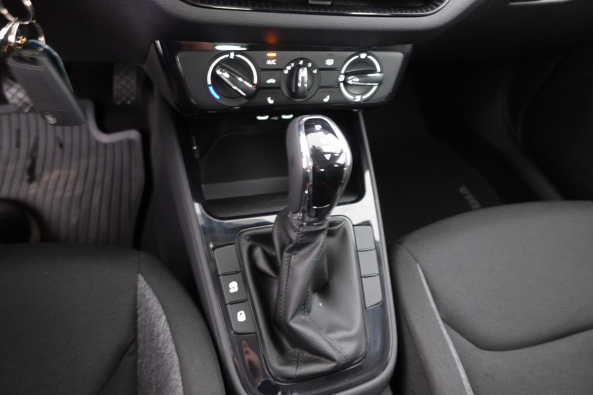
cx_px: 296
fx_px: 395
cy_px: 198
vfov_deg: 53.1
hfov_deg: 73.7
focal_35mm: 24
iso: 1250
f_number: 1.8
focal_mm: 9.4
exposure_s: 1/8
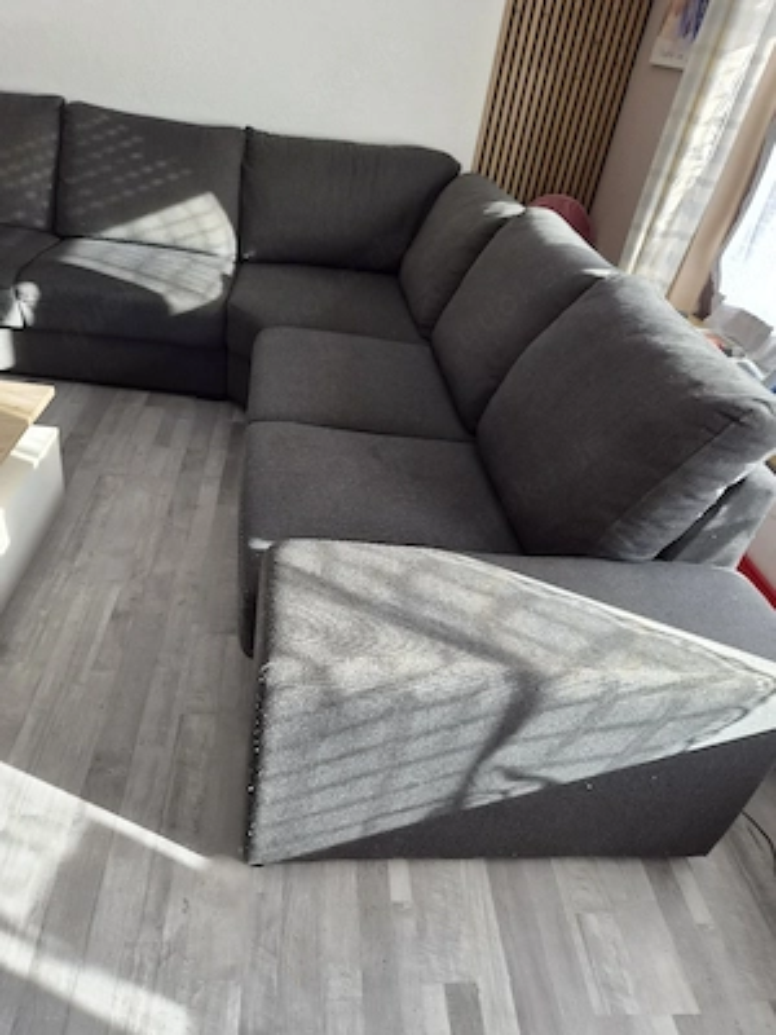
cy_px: 518
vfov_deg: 73.9
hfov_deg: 58.9
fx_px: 687
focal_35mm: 23
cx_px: 388
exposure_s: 1/182
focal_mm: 5.4
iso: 40
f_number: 1.8
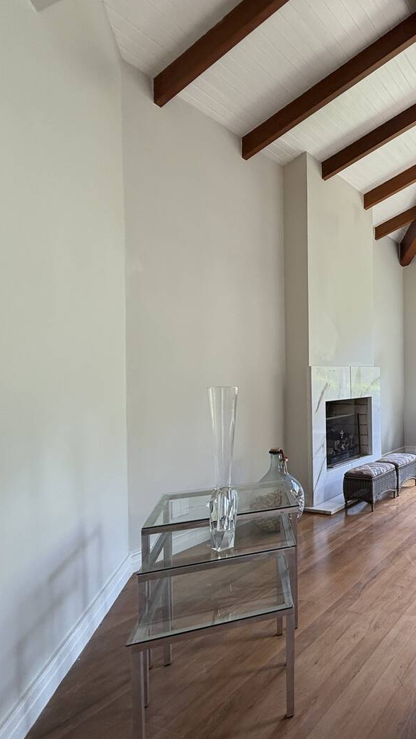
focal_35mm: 21
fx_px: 412
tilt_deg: -0.1
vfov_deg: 83.8
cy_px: 377
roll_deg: +0.2
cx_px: 449
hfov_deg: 42.9
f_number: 2.2
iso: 160
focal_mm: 2.22
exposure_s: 1/120
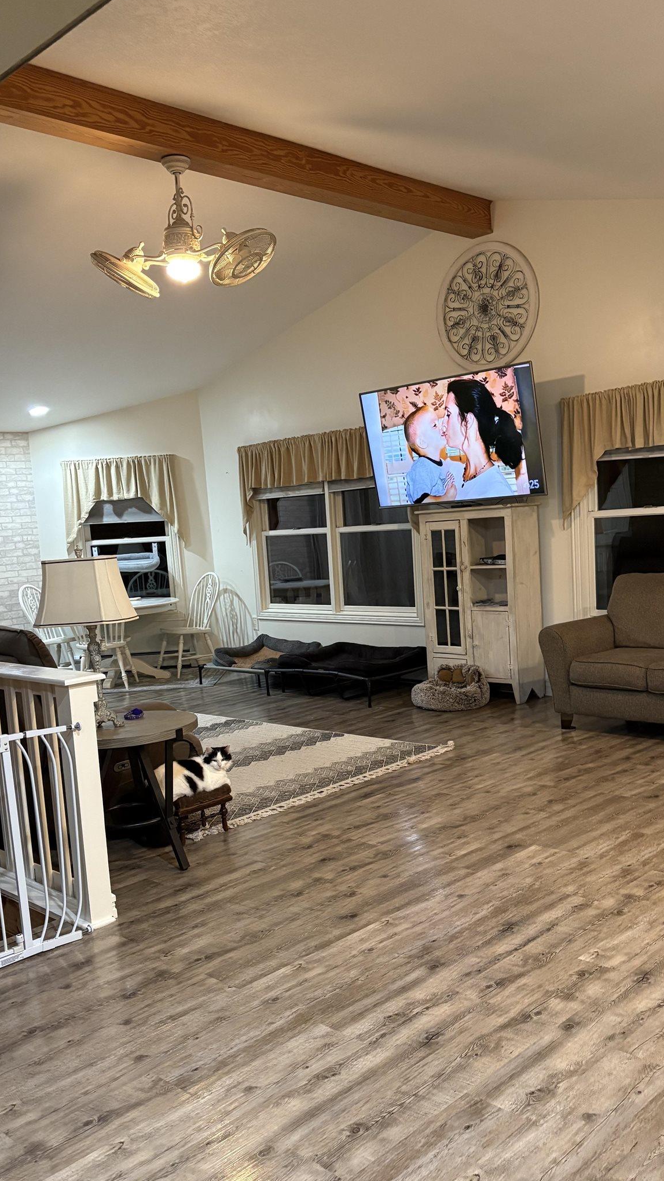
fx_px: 1002
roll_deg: +3.6
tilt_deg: -6.9
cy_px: 640
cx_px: 360
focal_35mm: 32
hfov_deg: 36.7
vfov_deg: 60.9
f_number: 1.6
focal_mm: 5.96
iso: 400
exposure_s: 1/60
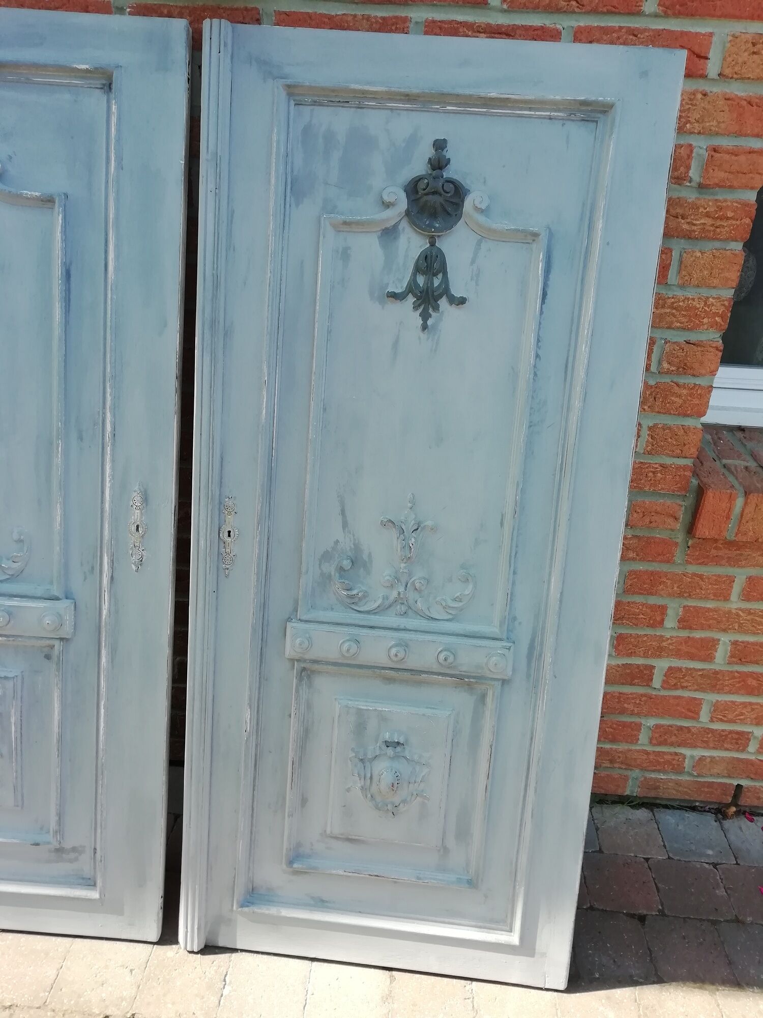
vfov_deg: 67.3
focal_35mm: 26
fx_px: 764
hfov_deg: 53.1
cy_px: 509
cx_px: 382
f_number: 2.2
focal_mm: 3.46
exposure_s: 1/300
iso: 50
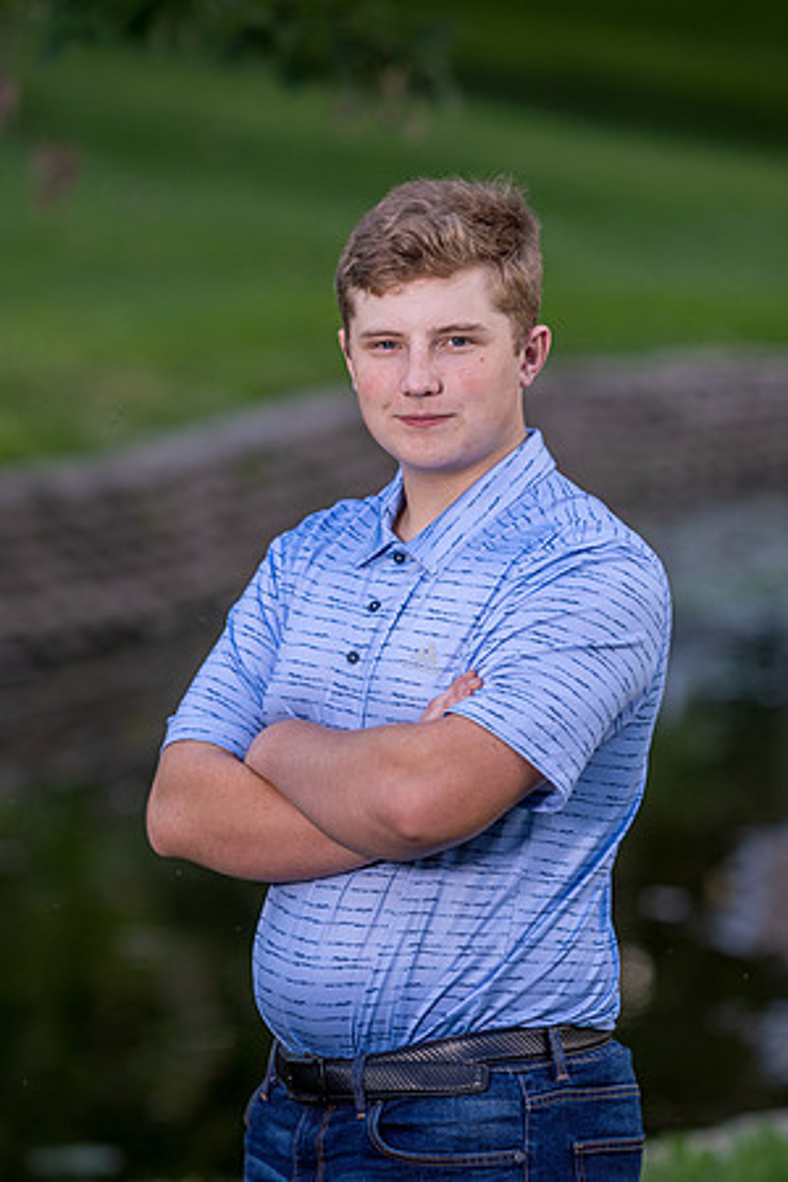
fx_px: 6566
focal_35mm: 200
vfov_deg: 10.3
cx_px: 394
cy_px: 591
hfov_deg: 6.9
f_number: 4
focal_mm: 200
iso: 200
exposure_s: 1/160
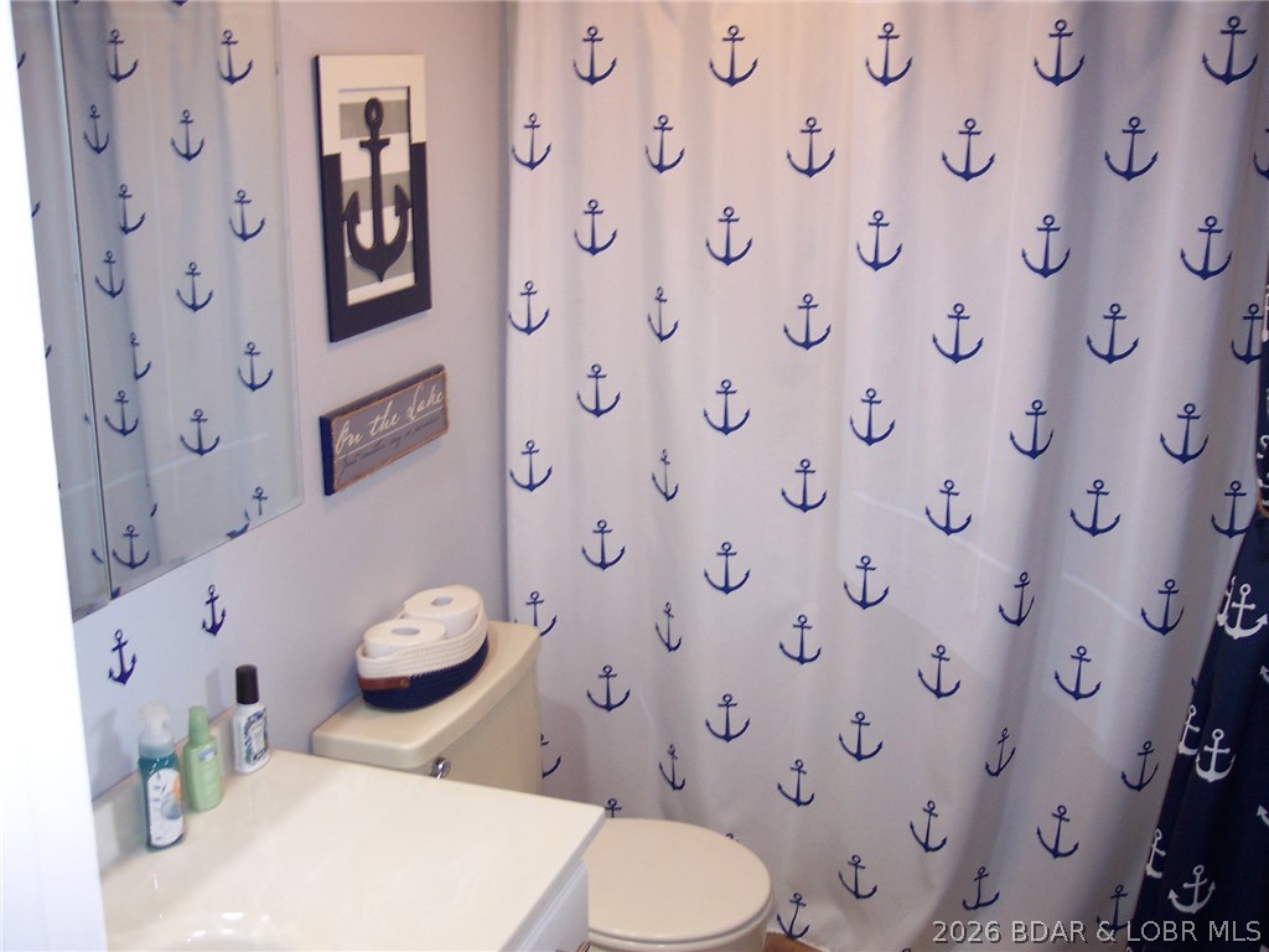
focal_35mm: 38
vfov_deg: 37.7
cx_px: 634
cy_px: 476
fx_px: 1393
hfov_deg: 49.0
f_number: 2.8
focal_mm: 8
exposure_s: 1/30
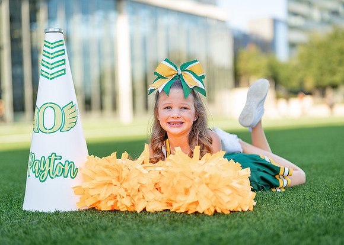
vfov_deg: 24.1
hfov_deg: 33.3
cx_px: 165
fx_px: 576
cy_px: 127
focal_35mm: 59
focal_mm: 50
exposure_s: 1/1250
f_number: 1.2
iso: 100
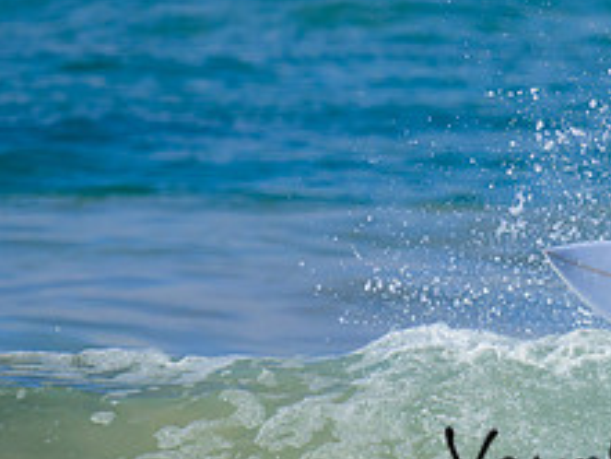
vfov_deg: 0.5
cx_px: 868
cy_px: 333
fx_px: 49008
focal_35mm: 2775
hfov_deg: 0.7
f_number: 6.3
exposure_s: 1/2000
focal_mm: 800
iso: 200
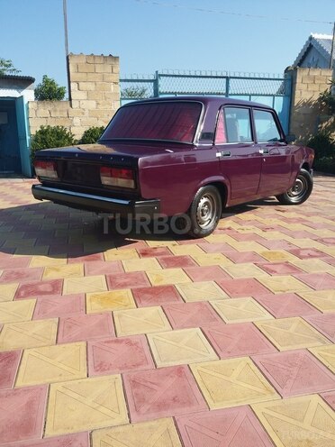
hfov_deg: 51.4
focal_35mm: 27
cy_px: 224
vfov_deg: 65.3
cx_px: 168
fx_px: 348
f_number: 1.9
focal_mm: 3.7
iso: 40
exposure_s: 1/998
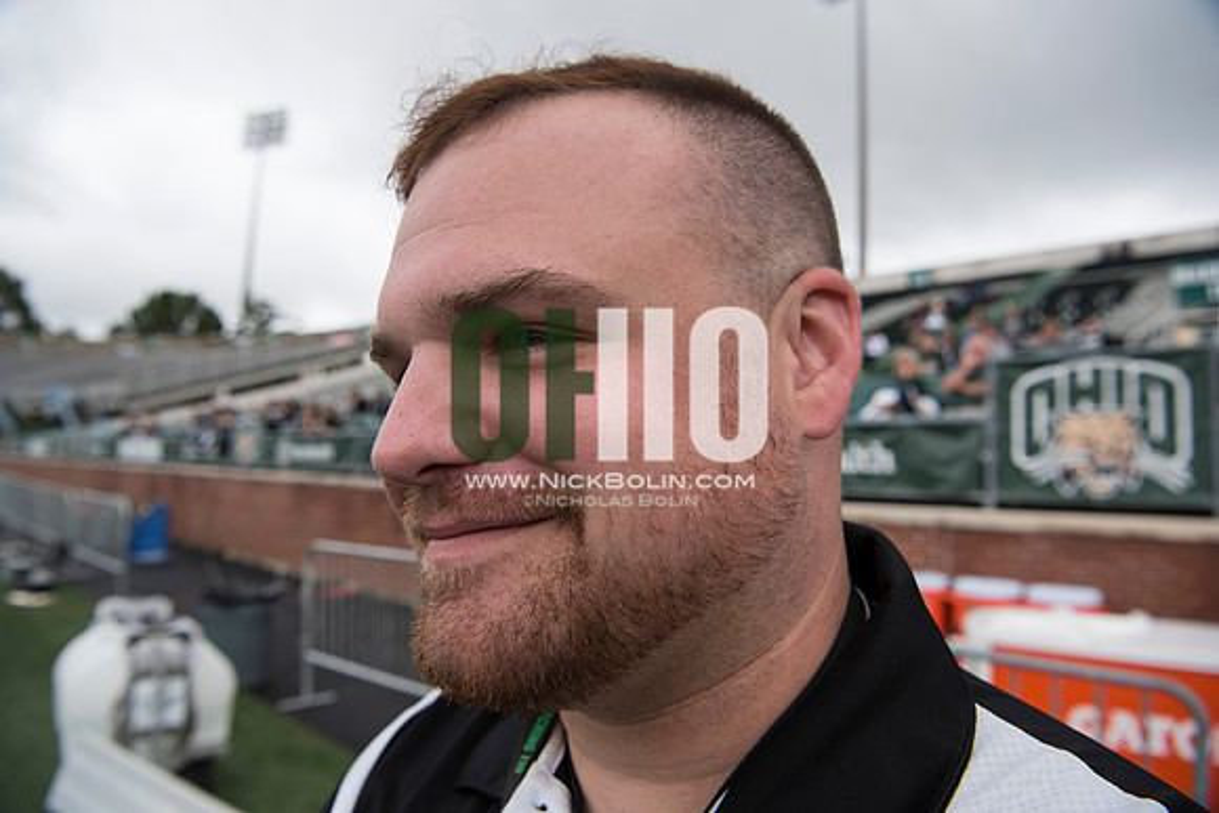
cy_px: 406
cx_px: 610
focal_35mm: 24
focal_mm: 24
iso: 640
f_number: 5.6
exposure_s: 1/1600
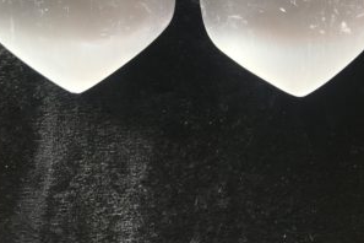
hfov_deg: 40.3
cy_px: -49
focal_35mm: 49
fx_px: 495
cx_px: 193
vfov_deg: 24.8
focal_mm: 3.99
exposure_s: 1/120
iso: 25
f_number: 1.8
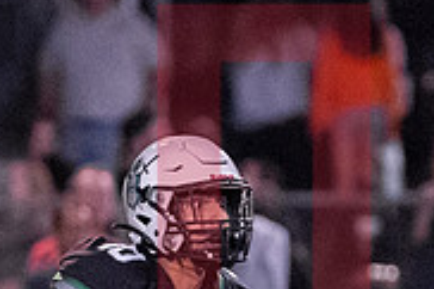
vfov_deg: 1.2
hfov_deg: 1.7
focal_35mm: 1191
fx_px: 14345
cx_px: 34
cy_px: 313
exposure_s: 1/1000
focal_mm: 200
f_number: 2.8
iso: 6400
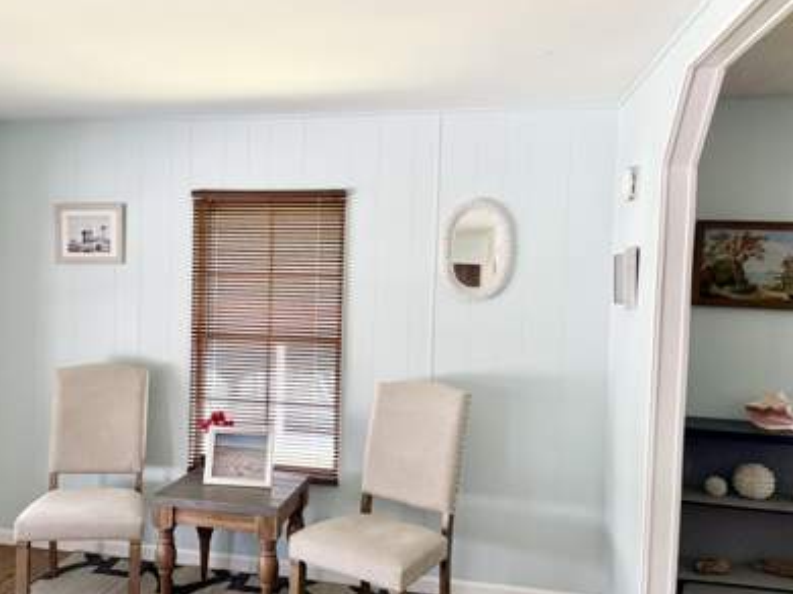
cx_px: 309
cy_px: 312
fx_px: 733
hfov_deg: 56.3
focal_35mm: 32
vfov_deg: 44.1
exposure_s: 1/139
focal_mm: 5.96
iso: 125
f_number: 1.6
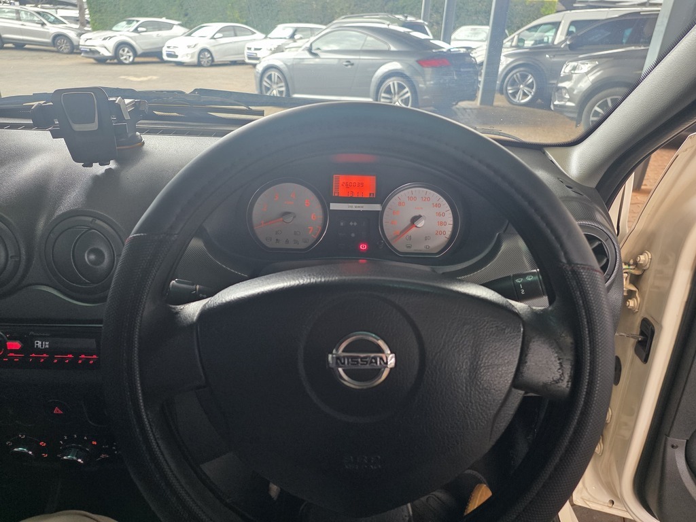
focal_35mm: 23
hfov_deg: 73.9
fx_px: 462
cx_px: 348
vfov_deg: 58.9
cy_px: 261
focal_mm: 6.25
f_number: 1.7
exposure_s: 1/100
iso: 160
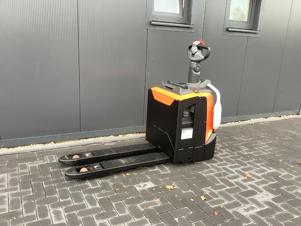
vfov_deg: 45.4
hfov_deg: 58.4
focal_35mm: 31
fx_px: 270
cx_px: 150
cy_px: 113
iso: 100
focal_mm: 3.3
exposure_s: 1/120
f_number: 2.4
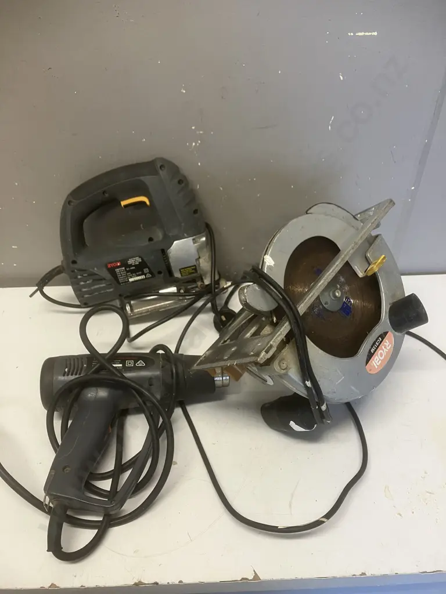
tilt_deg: -39.5
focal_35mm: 28
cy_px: 297
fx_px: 481
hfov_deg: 49.7
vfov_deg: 63.4
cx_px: 223
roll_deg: +0.2
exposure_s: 1/50
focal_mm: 3.99
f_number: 1.8
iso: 80
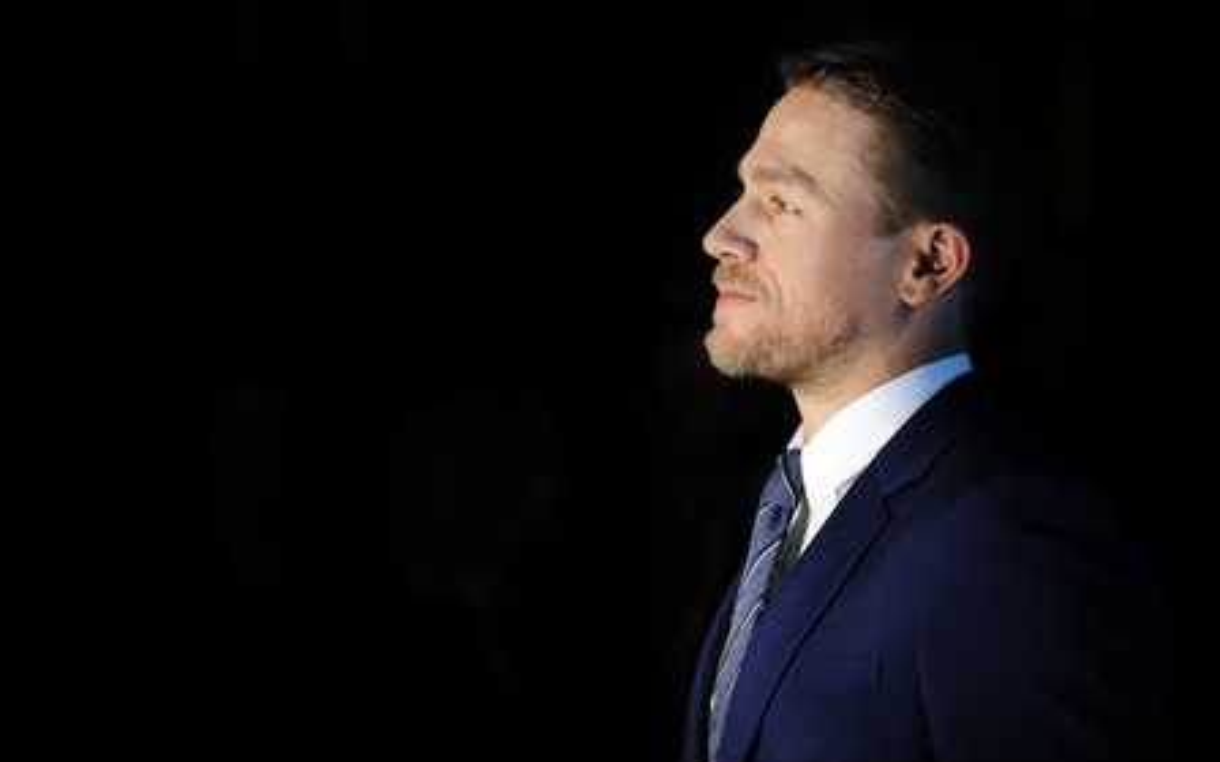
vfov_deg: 6.4
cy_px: 384
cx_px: 611
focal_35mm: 205
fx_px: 6816
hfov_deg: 10.2
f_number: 6.3
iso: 200
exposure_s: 1/320
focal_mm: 200
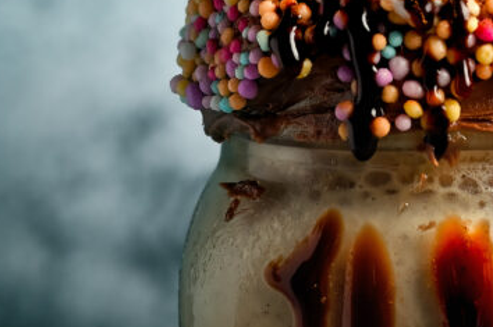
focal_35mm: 246
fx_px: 3364
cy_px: -91
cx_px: 372
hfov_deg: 8.4
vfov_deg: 5.5
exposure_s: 1/200
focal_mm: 85
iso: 200
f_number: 9
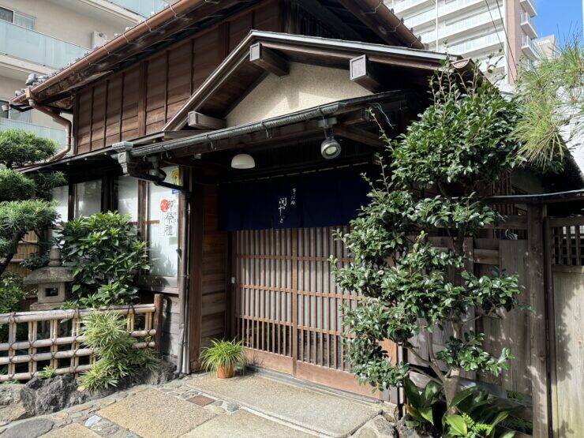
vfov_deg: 56.8
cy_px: 219
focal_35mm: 24
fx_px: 405
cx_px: 292
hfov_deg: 71.6
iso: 64
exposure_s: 1/277
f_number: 1.78
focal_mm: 6.76
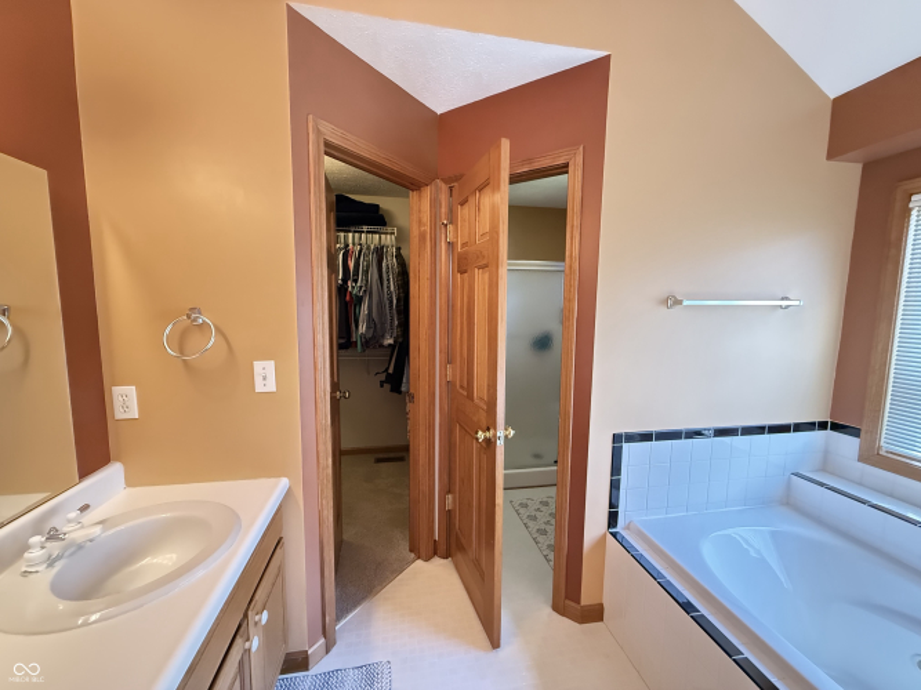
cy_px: 345
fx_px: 372
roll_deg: -0.8
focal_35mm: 14
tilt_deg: -4.7
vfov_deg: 85.7
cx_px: 460
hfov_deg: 102.1
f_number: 2.2
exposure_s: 1/60
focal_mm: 2.22
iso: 1250
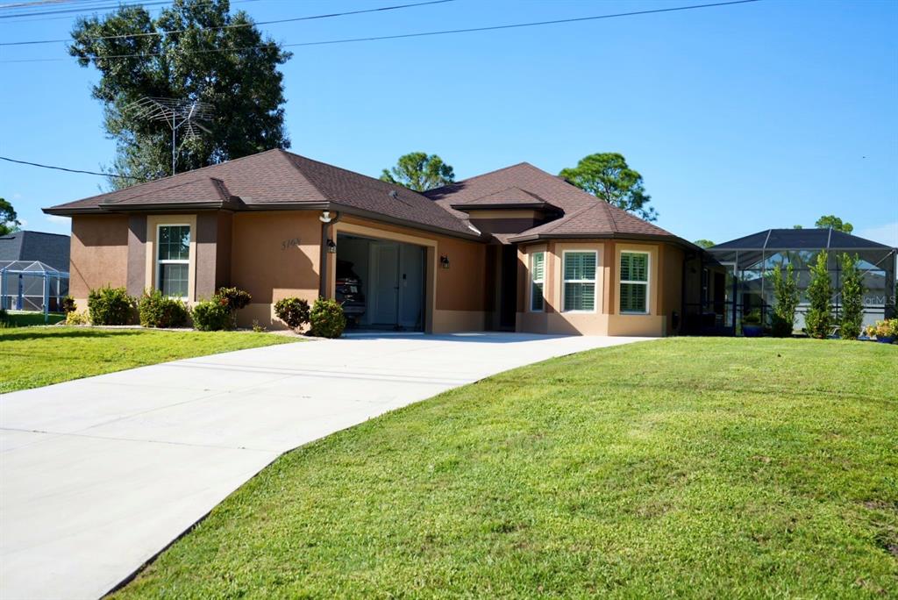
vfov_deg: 36.0
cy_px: 300
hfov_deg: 51.9
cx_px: 449
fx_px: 923
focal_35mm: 37
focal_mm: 37
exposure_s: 1/640
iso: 100
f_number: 4
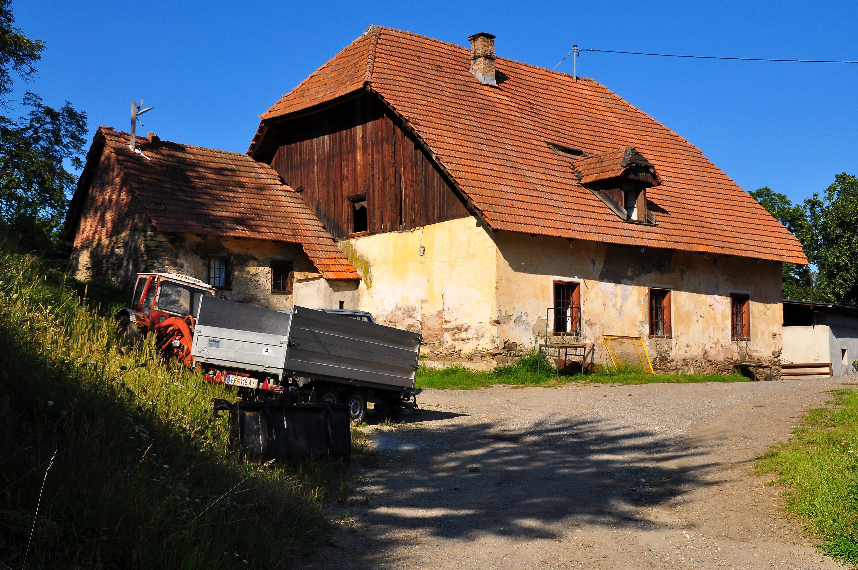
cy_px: 285
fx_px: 1143
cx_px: 429
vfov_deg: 28.0
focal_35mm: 48
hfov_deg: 41.2
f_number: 11
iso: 200
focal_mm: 32
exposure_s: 1/500
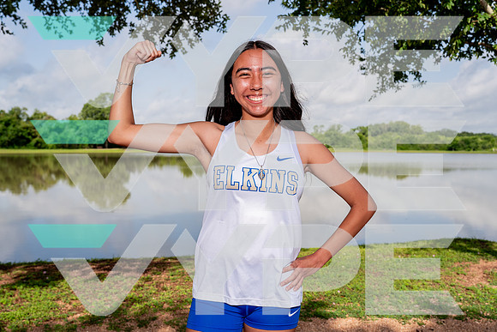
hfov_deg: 50.7
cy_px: 166
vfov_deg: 35.1
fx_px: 525
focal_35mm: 38
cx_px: 248
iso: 100
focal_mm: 38
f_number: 5.6
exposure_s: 1/640
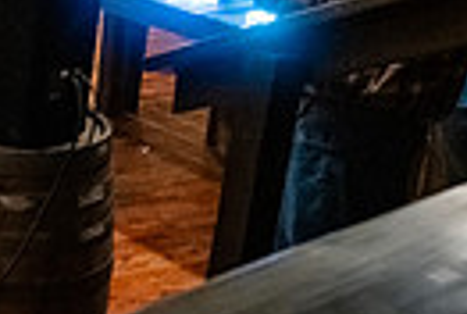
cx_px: -257
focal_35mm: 106
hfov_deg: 17.2
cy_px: 30
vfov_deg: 12.9
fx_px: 1378
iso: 6400
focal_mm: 24
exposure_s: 1/40
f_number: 6.3
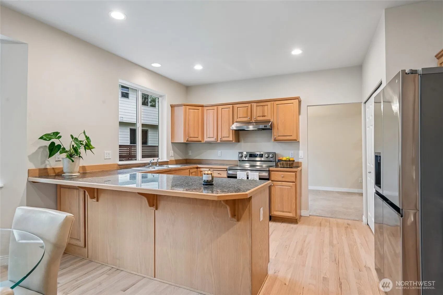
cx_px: 222
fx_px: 234
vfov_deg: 64.5
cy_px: 148
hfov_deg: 86.9
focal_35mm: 19
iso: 400
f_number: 8
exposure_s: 1/25
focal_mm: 19
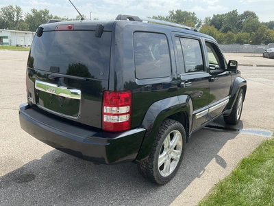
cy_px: 103
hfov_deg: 61.7
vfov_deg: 48.2
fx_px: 230
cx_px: 137
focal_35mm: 29
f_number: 1.8
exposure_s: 1/792
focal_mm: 3
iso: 25
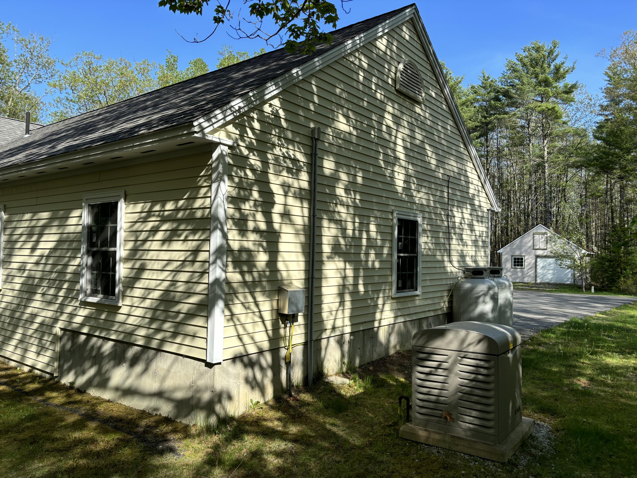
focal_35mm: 26
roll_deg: -1.0
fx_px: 478
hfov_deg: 67.3
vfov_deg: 53.1
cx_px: 318
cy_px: 239
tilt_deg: +0.4
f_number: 1.6
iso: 50
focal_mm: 5.96
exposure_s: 1/1845
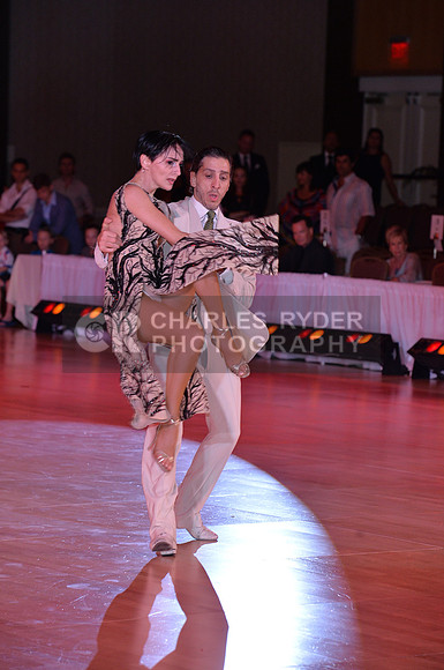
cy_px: 335
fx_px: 3154
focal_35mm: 170
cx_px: 222
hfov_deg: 8.1
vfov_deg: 12.1
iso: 2000
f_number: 5.6
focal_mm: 170
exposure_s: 1/250
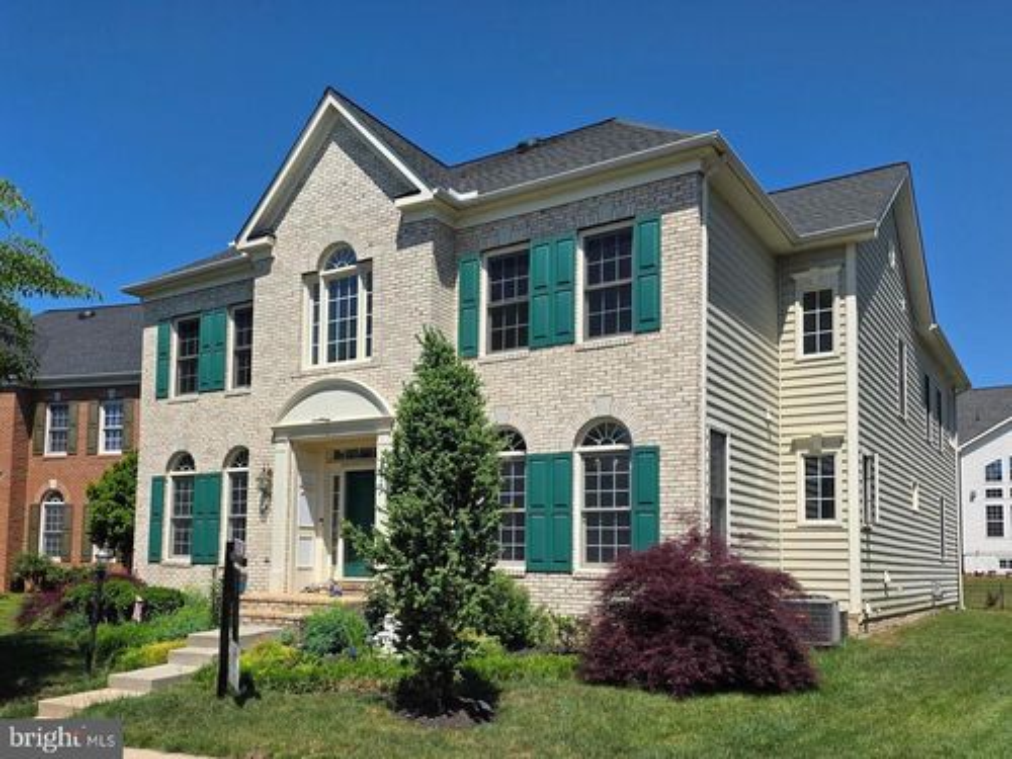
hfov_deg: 73.9
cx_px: 506
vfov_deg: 58.9
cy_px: 380
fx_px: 672
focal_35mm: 23
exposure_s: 1/7333
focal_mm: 6.25
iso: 80
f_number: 1.7
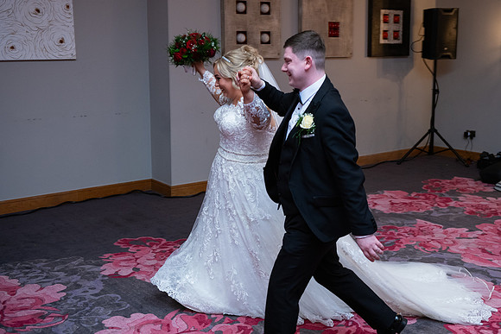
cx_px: 278
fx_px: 586
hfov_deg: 46.2
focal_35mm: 42
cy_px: 141
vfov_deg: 31.8
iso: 800
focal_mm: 36
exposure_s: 1/160
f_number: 3.5
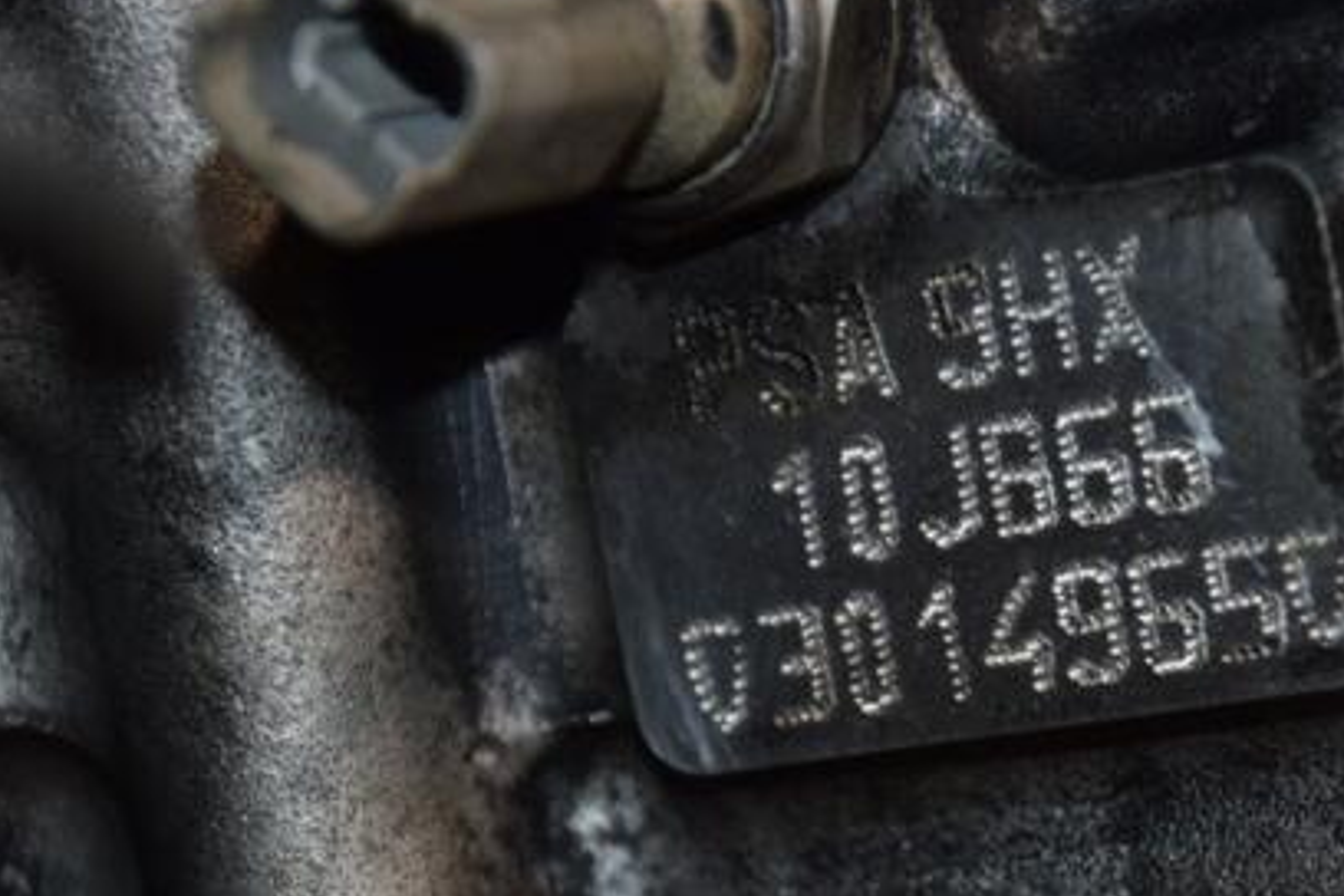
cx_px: 919
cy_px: 616
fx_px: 8651
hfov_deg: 8.9
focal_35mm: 232
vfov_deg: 5.9
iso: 800
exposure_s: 1/60
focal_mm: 105
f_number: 5.6
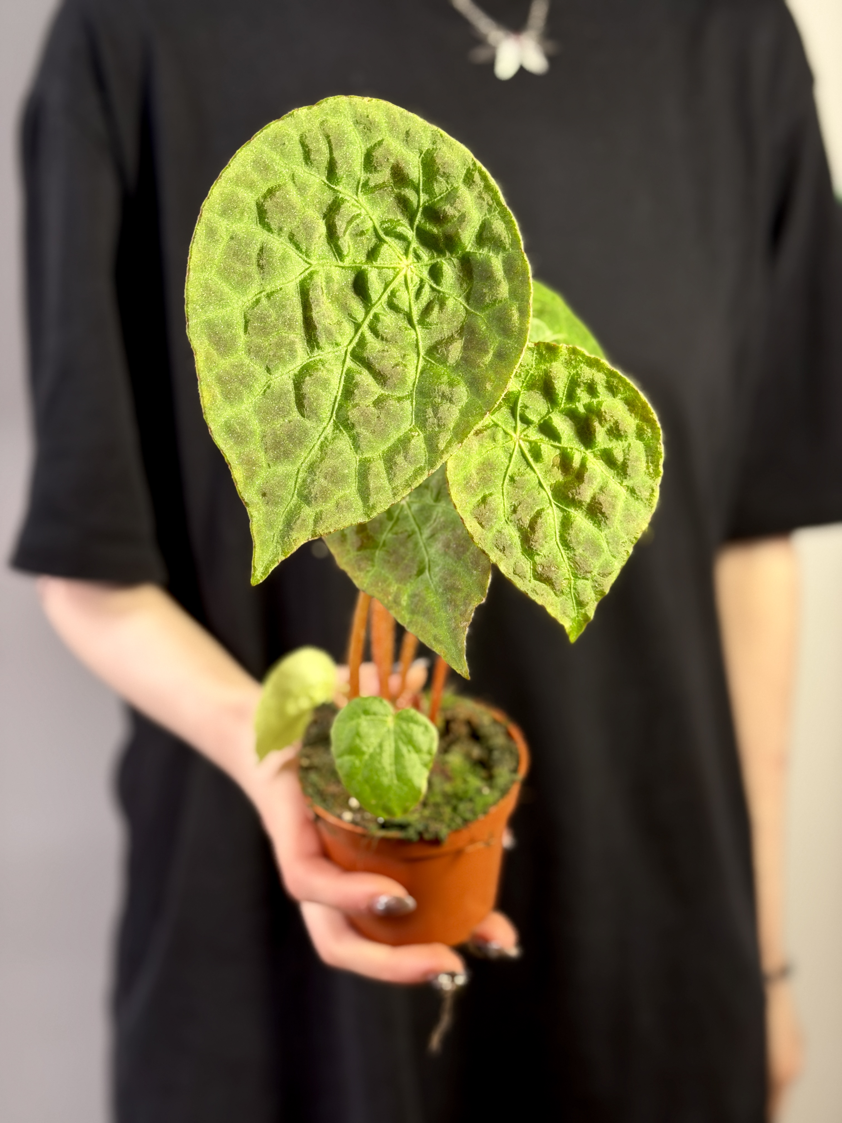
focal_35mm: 48
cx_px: 421
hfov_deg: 30.3
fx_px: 1557
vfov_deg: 39.7
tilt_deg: -17.5
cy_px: 562
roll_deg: -1.4
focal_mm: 6.76
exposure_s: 1/60
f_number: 1.78
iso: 100
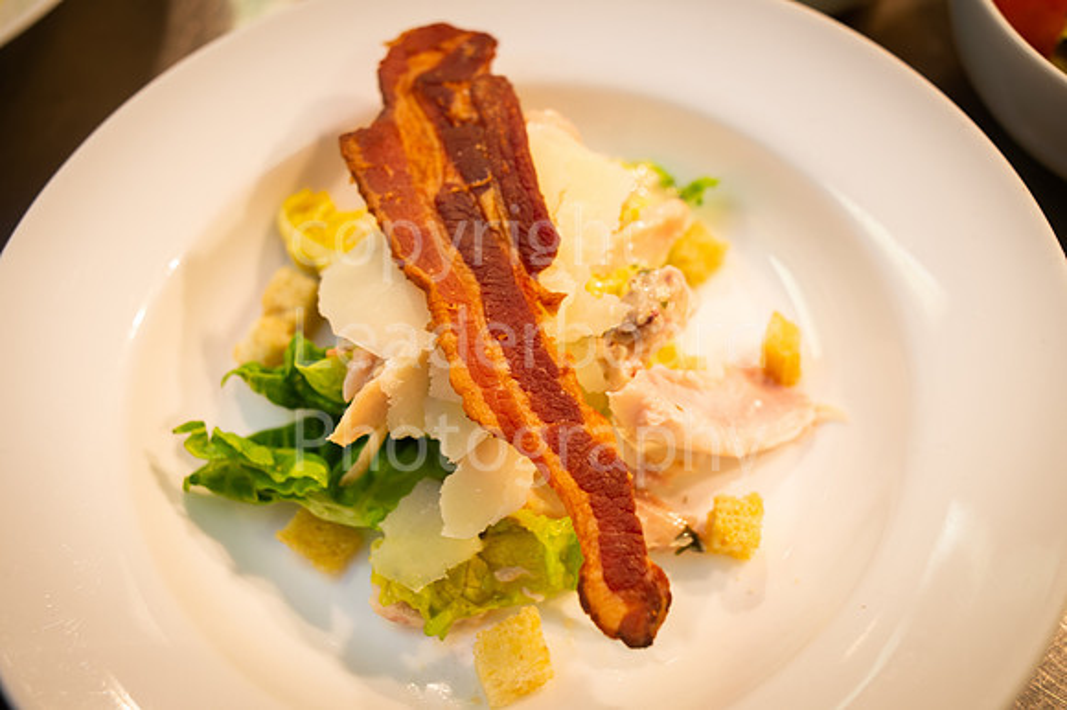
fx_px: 1037
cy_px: 355
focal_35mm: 35
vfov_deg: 37.8
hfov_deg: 54.5
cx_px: 534
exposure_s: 1/60
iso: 800
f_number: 5.6
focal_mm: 35
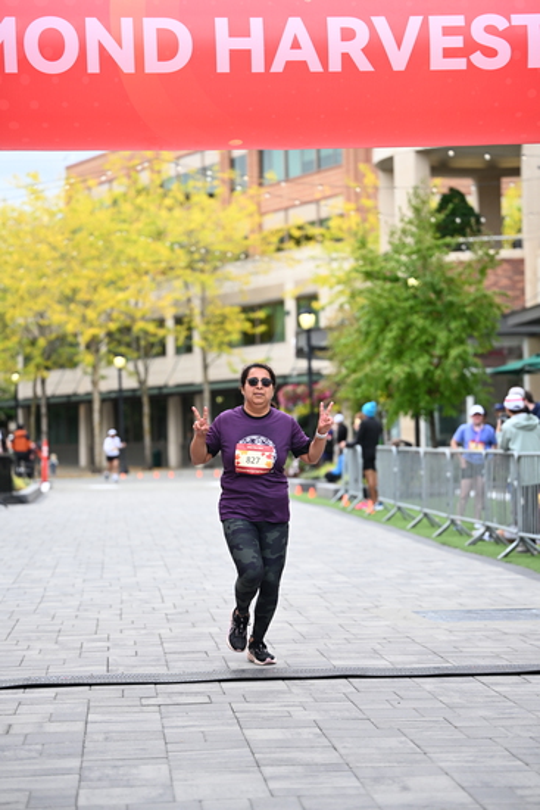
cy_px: 405
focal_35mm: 90
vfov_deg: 22.6
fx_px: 2024
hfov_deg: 15.2
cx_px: 270
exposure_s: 1/2000
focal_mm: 90
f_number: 2.8
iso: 640
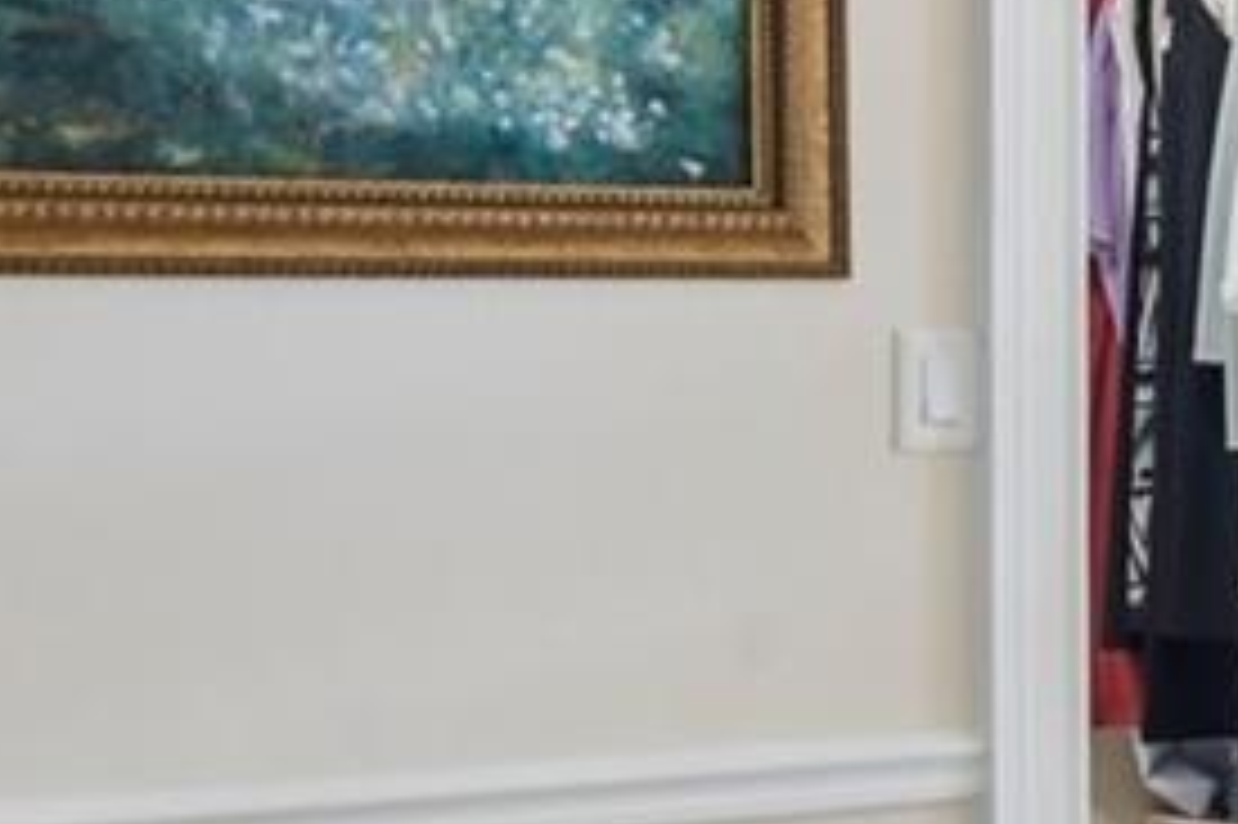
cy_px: 419
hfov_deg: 12.3
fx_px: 3196
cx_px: 3493
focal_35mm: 93
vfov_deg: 14.7
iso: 400
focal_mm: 16
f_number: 8
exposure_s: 1/15
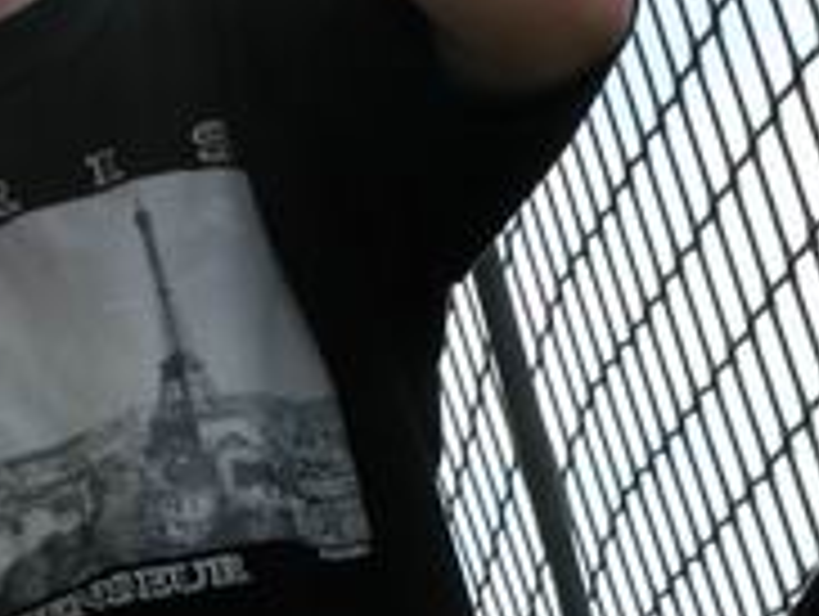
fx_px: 5828
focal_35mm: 246
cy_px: 607
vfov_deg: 6.0
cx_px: 500
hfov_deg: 8.0
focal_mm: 17.8
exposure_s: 1/228
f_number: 6.6
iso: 100
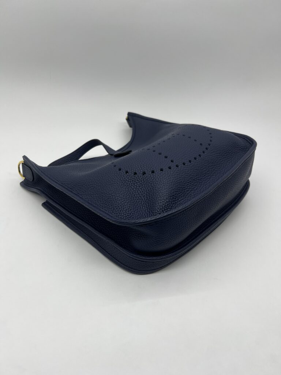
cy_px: 188
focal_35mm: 26
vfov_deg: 67.3
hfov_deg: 53.1
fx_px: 281
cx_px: 140
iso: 40
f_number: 1.5
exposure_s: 1/260
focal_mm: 5.7
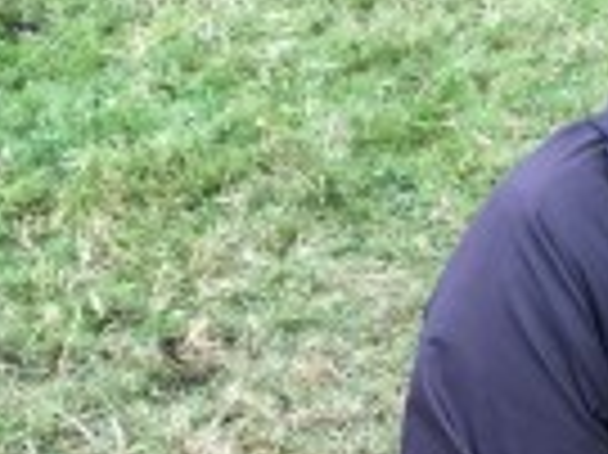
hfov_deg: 14.9
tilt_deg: -41.9
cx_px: 689
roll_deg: +1.3
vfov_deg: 10.9
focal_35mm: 129
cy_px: 746
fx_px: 2264
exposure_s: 1/100
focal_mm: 4.15
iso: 40
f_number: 2.2
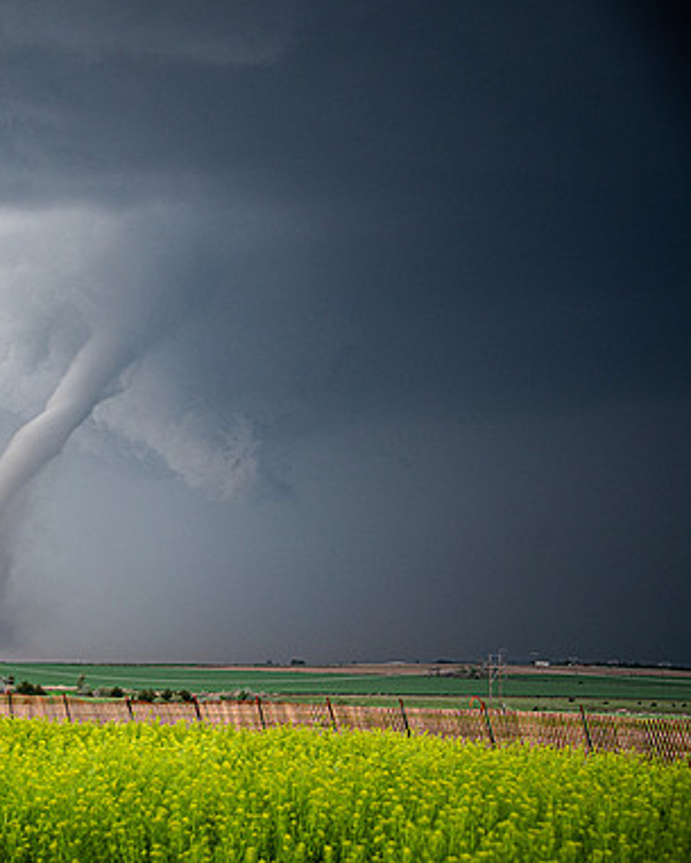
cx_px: 43
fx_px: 2044
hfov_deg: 18.8
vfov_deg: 23.8
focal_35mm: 80
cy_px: 432
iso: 320
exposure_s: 1/320
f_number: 4.5
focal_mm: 56
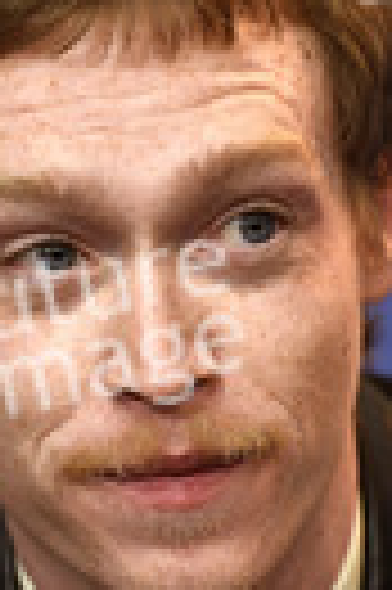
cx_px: 144
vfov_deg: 3.4
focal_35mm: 612
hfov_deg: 2.2
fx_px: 10022
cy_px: 572
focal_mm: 200
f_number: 3.5
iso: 1250
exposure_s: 1/320
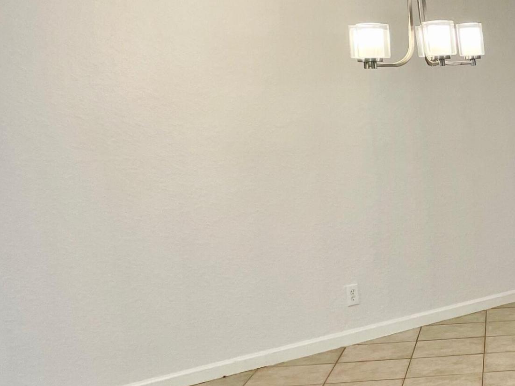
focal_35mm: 68
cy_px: 234
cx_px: 666
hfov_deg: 24.9
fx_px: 1012
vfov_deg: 21.6
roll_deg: +0.4
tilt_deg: -8.3
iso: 80
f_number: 1.6
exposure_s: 1/120
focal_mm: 4.2
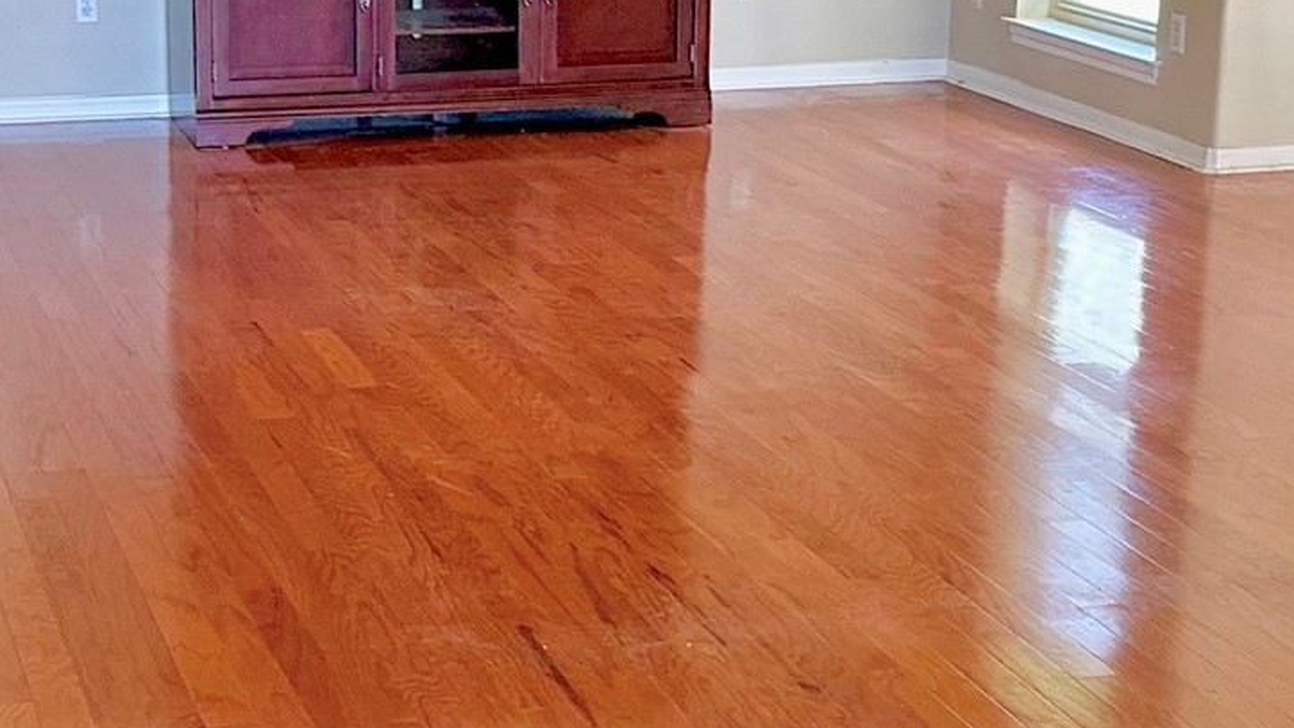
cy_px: 247
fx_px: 2539
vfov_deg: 16.3
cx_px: 343
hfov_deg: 28.2
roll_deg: -2.2
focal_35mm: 74
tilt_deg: -12.7
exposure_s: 1/60
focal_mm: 6.86
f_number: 1.78
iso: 320
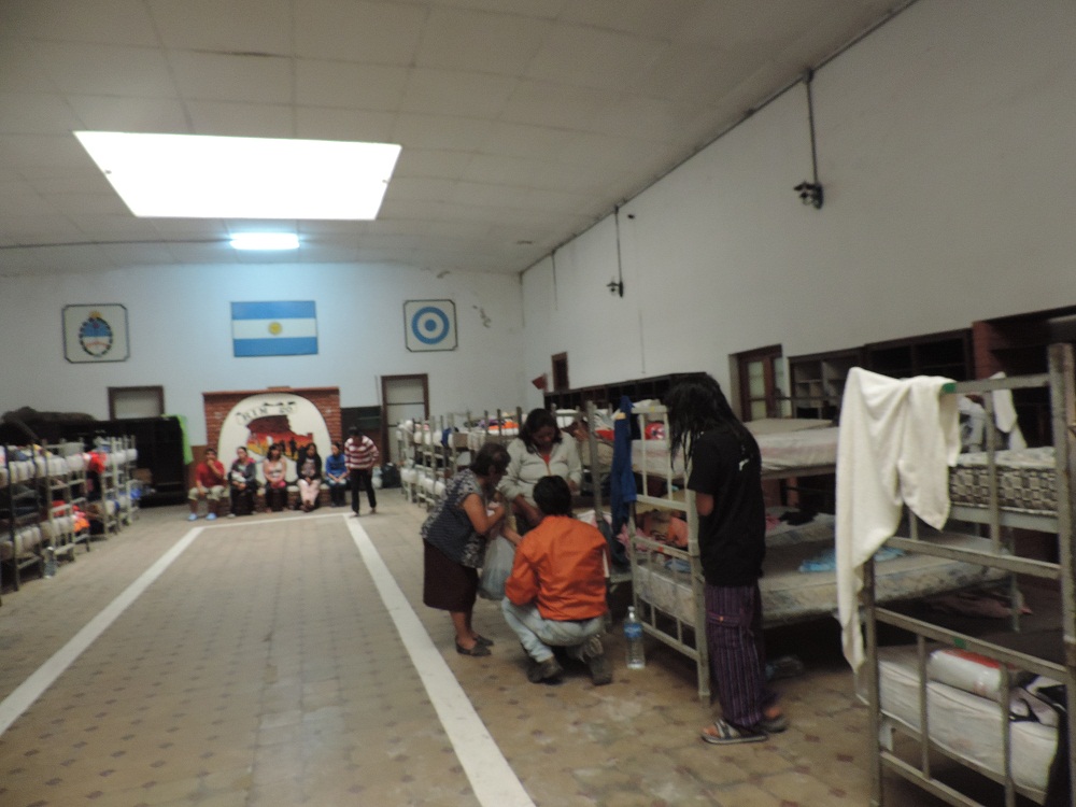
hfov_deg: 71.6
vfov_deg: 56.8
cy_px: 404
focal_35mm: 24
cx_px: 538
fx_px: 746
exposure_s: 1/13
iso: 400
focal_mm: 4.3
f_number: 3
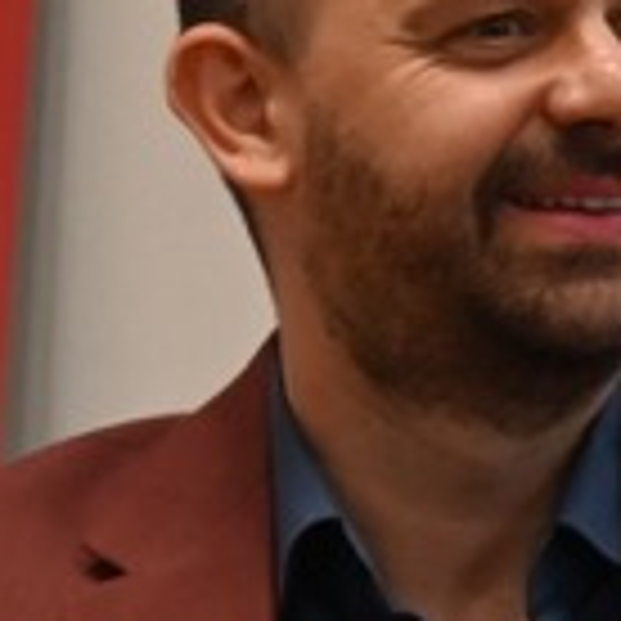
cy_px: 662
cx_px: 1004
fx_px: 9418
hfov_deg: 3.8
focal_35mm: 464
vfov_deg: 3.8
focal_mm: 59
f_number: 6
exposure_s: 1/125
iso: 1400
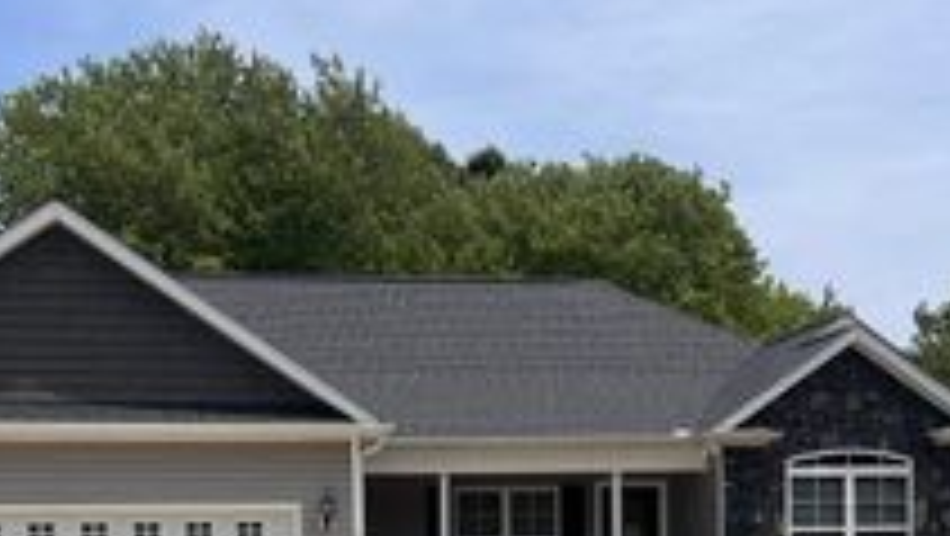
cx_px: 387
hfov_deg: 31.3
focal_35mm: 67
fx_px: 1689
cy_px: 646
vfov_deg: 17.2
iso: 50
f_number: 1.5
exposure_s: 1/6211
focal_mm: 5.7
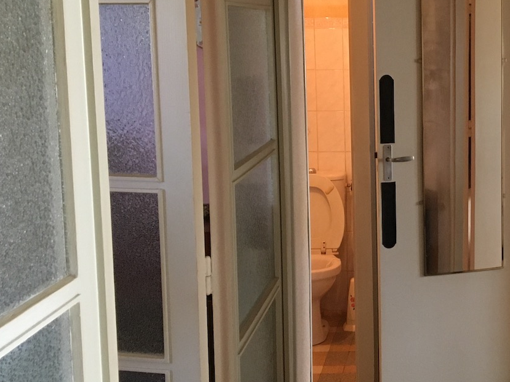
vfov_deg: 23.2
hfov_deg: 29.4
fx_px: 928
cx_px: 468
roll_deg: +0.5
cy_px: 156
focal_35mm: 63
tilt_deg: -7.2
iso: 250
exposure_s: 1/33
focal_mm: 4.15
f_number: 2.2
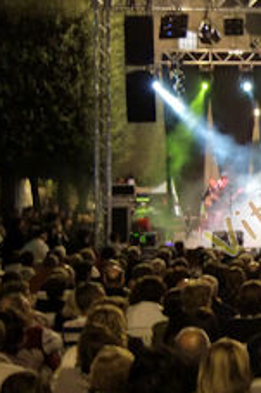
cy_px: 159
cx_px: 337
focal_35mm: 101
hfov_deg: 13.1
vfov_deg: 20.2
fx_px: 1100
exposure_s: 1/6
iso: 400
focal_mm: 9.8
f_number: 4.2
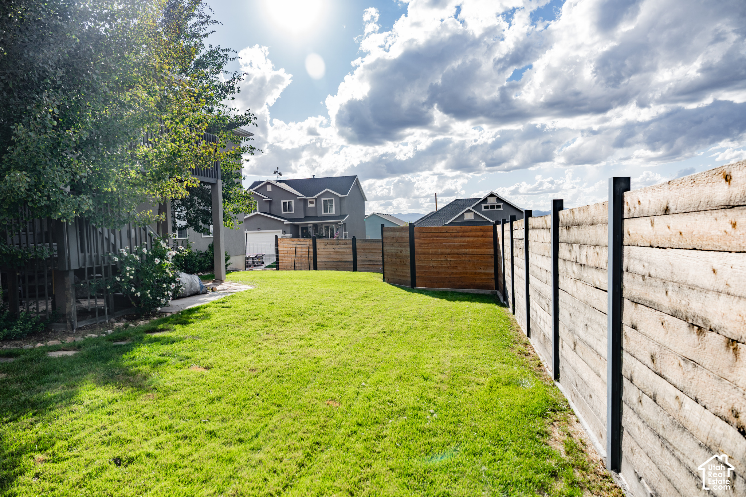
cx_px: 373
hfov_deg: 73.7
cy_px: 248
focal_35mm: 24
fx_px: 497
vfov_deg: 53.1
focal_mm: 24
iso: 200
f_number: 4.5
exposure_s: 1/1000
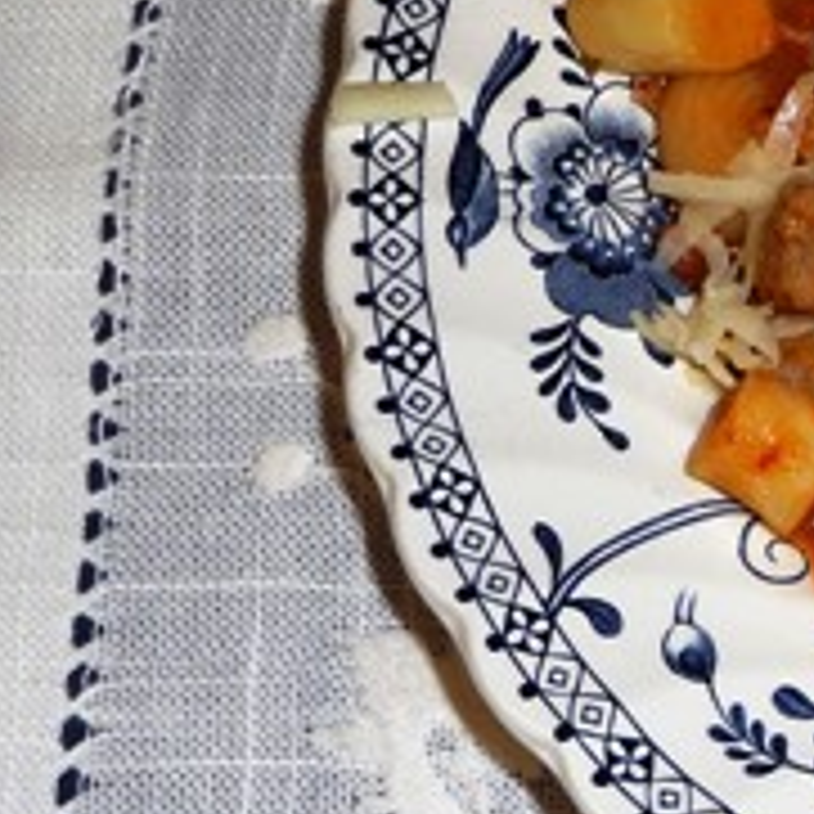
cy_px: 369
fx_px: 3326
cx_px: 1241
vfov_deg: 14.0
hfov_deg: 13.1
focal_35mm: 125
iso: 100
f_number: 3.9
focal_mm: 6.7
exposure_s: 1/30
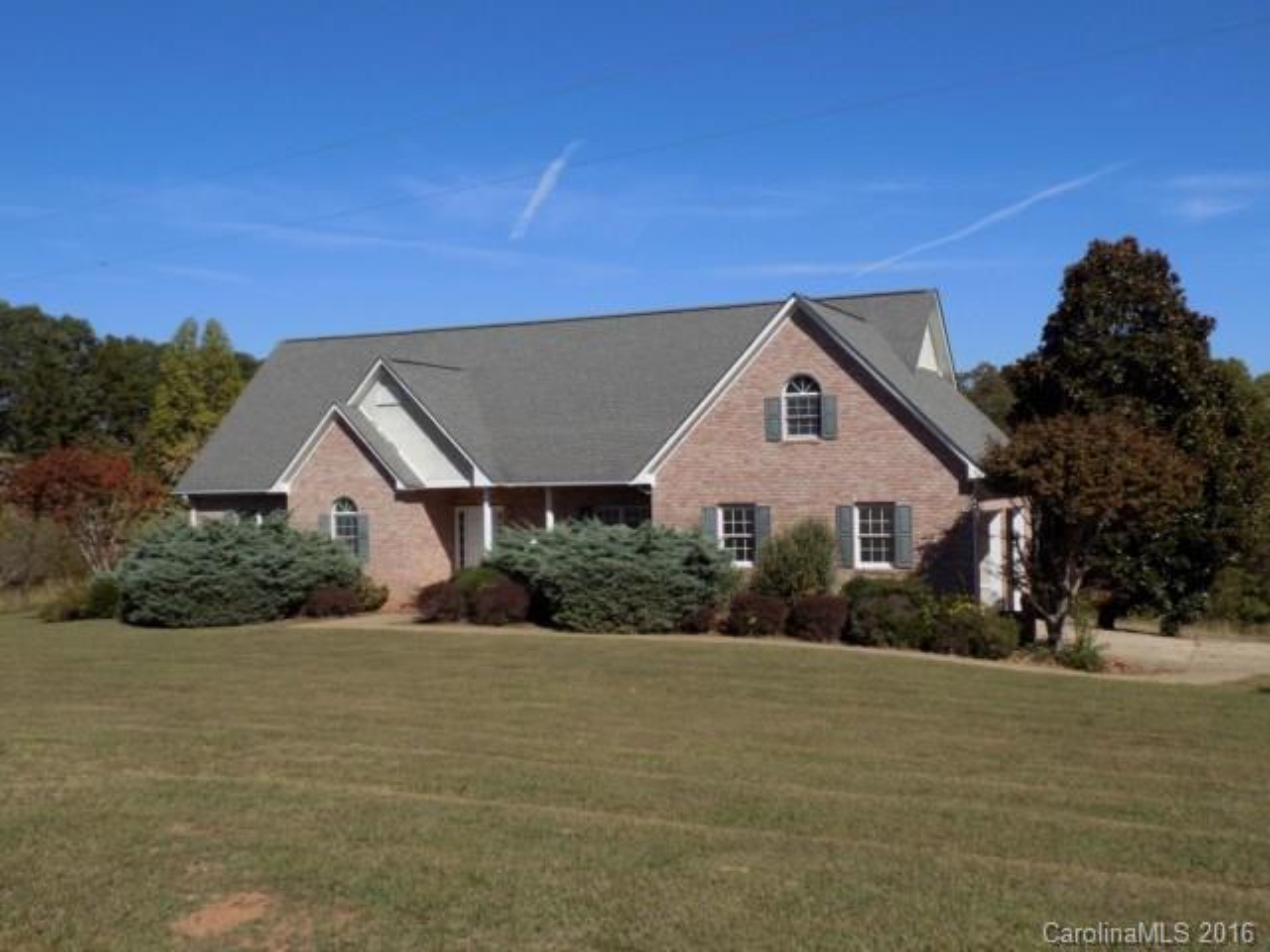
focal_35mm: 34
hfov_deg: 54.0
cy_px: 476
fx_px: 1247
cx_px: 635
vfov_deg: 41.8
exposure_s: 1/1500
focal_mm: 6.1
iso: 80
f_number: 3.4
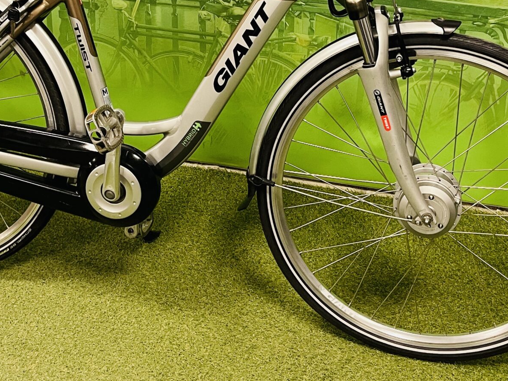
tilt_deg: -23.5
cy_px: 3
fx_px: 822
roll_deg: -1.8
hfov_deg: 34.3
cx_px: 230
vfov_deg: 24.9
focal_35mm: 56
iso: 320
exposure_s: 1/60
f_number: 1.6
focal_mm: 5.1
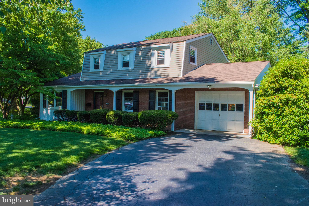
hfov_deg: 61.9
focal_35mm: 30
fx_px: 257
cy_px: 103
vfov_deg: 43.6
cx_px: 154
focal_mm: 20
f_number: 22
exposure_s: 1/160
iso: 1000
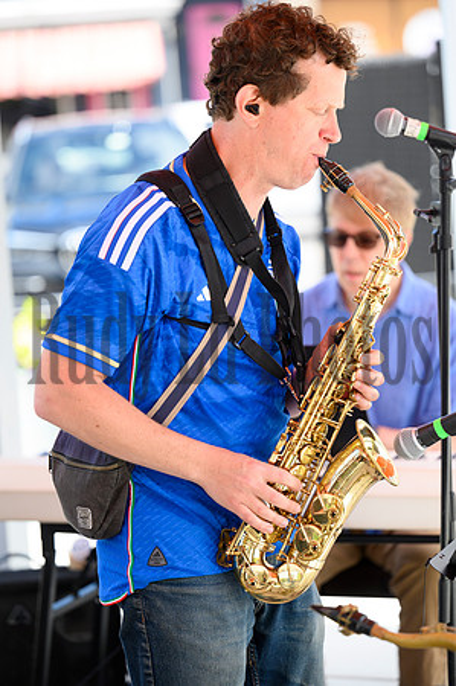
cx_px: 228
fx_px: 2095
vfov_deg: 18.6
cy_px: 343
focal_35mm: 110
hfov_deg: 12.4
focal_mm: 110
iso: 400
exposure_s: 1/1600
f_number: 2.8
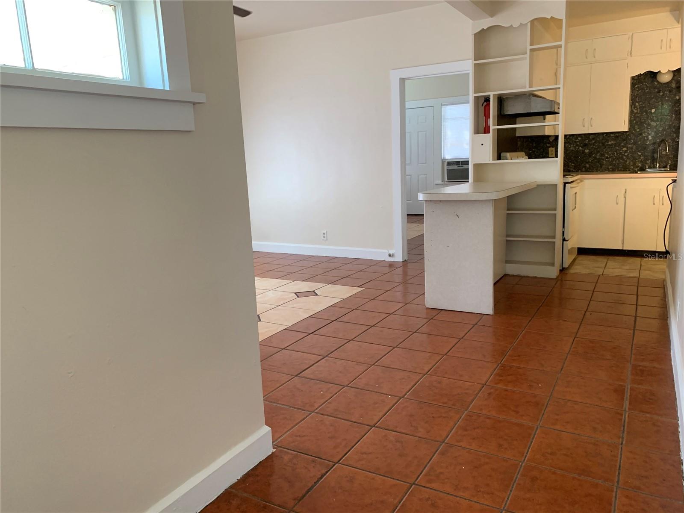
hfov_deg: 67.3
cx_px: 342
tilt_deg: -11.7
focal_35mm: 26
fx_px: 514
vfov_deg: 53.1
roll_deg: +2.7
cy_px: 256
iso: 320
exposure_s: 1/60
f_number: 1.8
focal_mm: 4.25
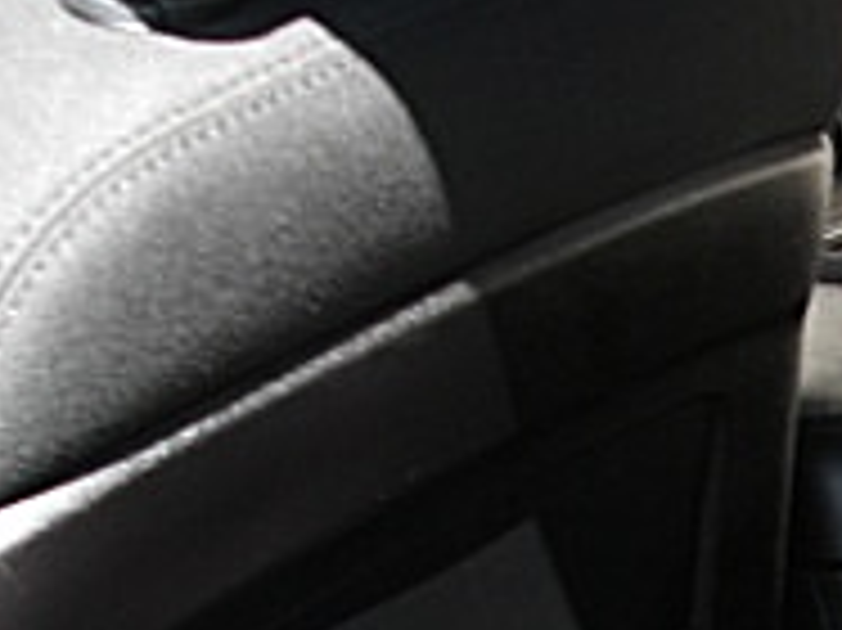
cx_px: 1171
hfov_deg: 15.1
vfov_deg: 11.6
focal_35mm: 123
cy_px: 891
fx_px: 2990
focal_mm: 6.3
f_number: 2.8
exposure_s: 1/125
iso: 100
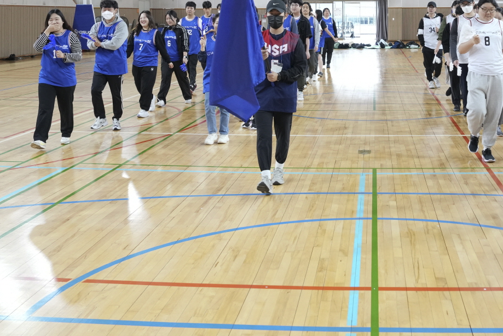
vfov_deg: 27.2
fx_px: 657
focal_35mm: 47
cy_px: 8
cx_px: 337
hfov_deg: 41.4
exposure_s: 1/160
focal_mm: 24
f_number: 4
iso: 1600
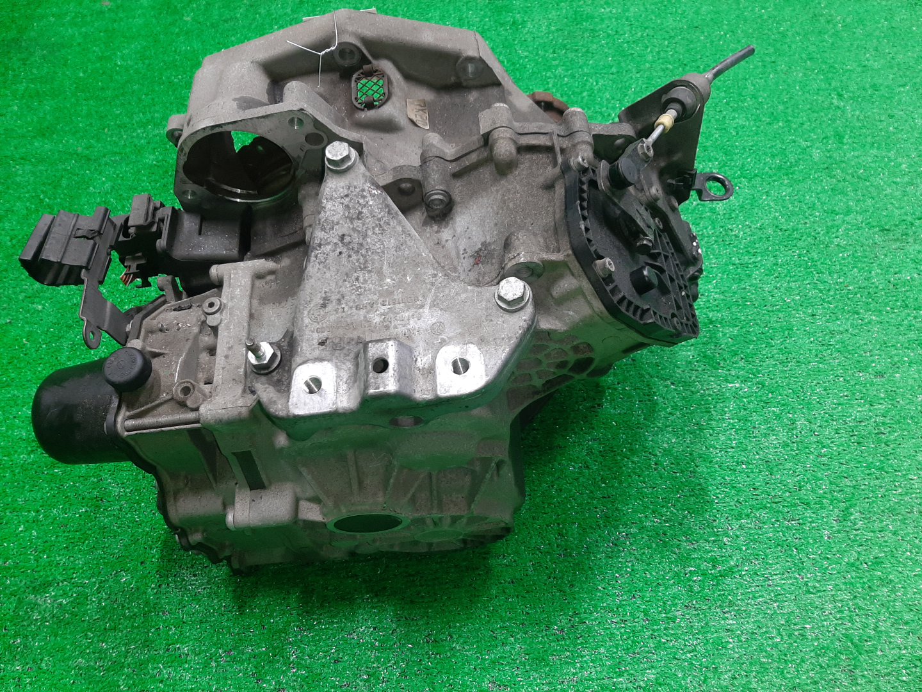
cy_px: 346
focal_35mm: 26
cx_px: 461
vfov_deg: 53.1
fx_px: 693
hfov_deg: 67.3
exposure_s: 1/50
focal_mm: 3.93
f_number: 1.7
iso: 130
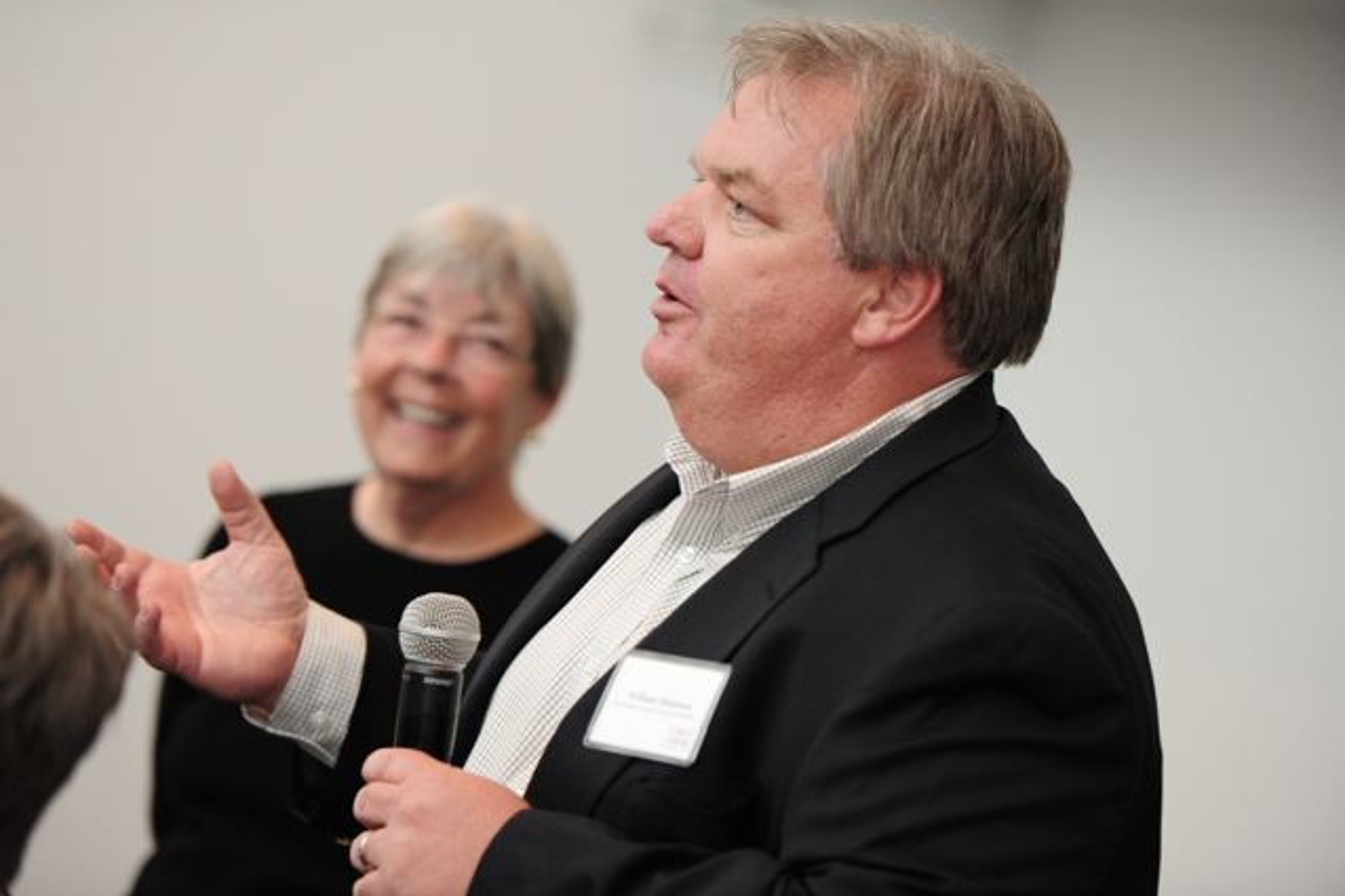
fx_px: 5976
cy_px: 448
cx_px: 672
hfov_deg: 12.8
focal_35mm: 160
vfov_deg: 8.6
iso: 3200
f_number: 2.8
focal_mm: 160
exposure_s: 1/250
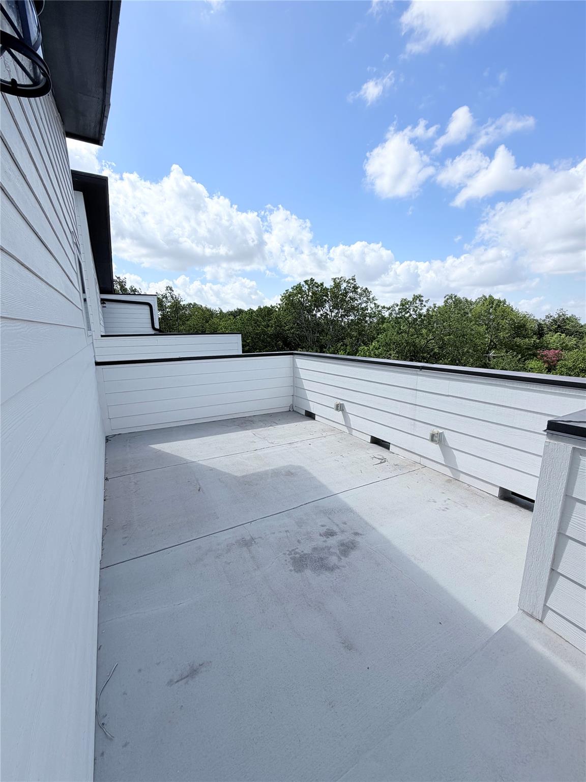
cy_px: 391
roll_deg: +0.7
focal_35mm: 14
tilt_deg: -10.6
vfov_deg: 102.1
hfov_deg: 85.7
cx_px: 293
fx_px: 316
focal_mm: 2.22
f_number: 2.2
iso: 20
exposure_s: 1/1001
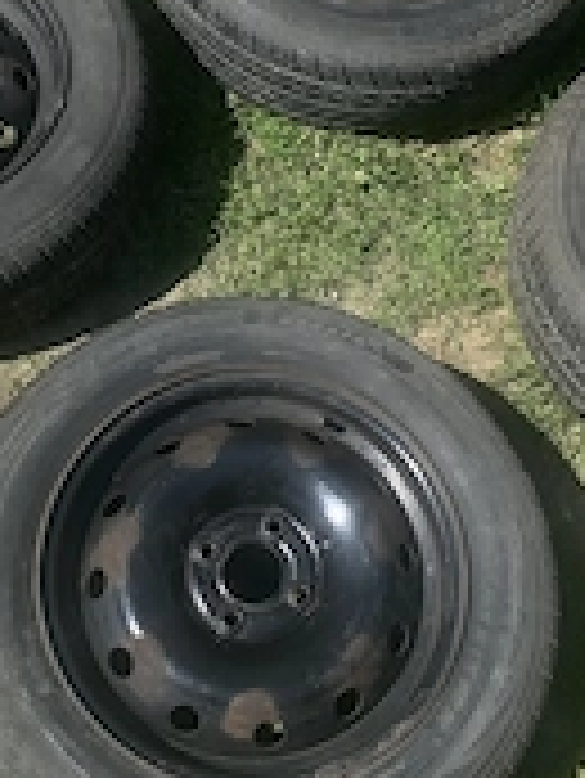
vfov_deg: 32.0
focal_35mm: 60
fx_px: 1350
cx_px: 310
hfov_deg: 24.4
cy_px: 292
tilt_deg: -60.6
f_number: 1.8
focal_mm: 4.25
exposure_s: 1/2410
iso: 32
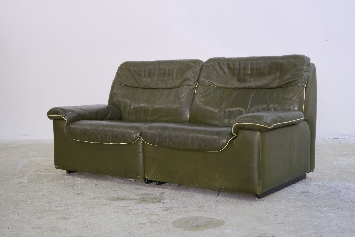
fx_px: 483
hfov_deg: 40.3
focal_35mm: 49
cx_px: 178
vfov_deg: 27.5
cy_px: 118
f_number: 4
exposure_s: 1/50
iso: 1600
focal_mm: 32.5
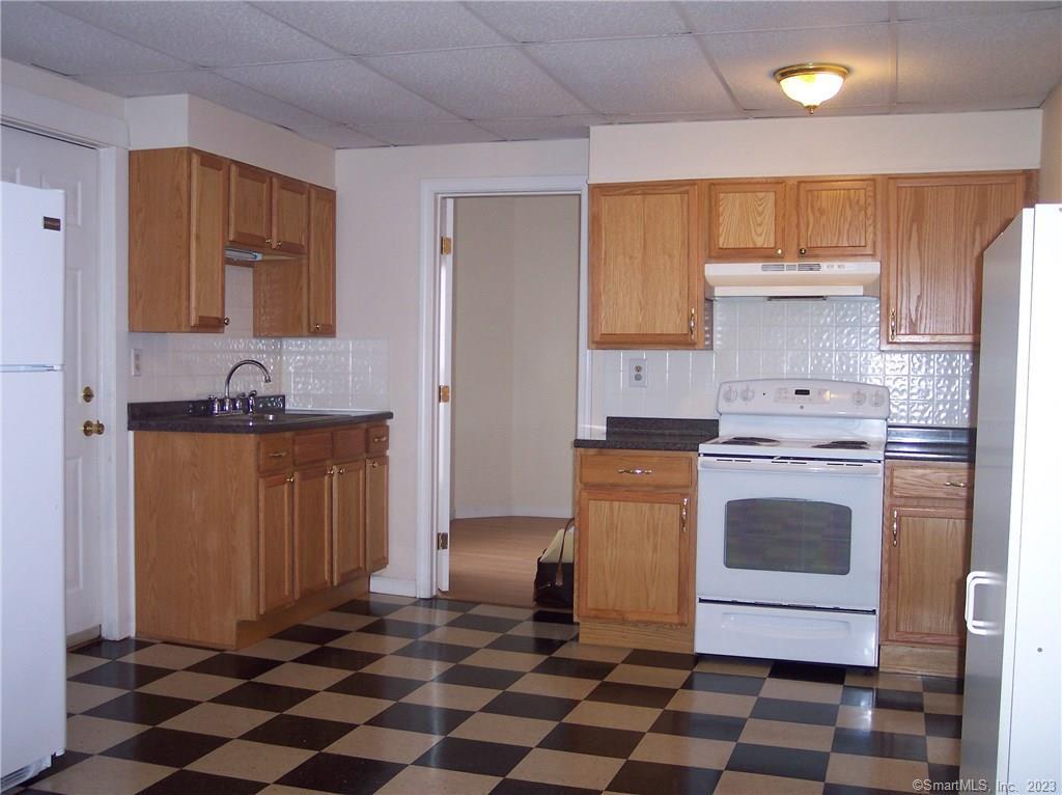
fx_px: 1165
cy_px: 398
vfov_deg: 37.7
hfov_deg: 49.0
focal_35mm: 38
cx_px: 531
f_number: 2.8
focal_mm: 8
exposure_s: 1/30
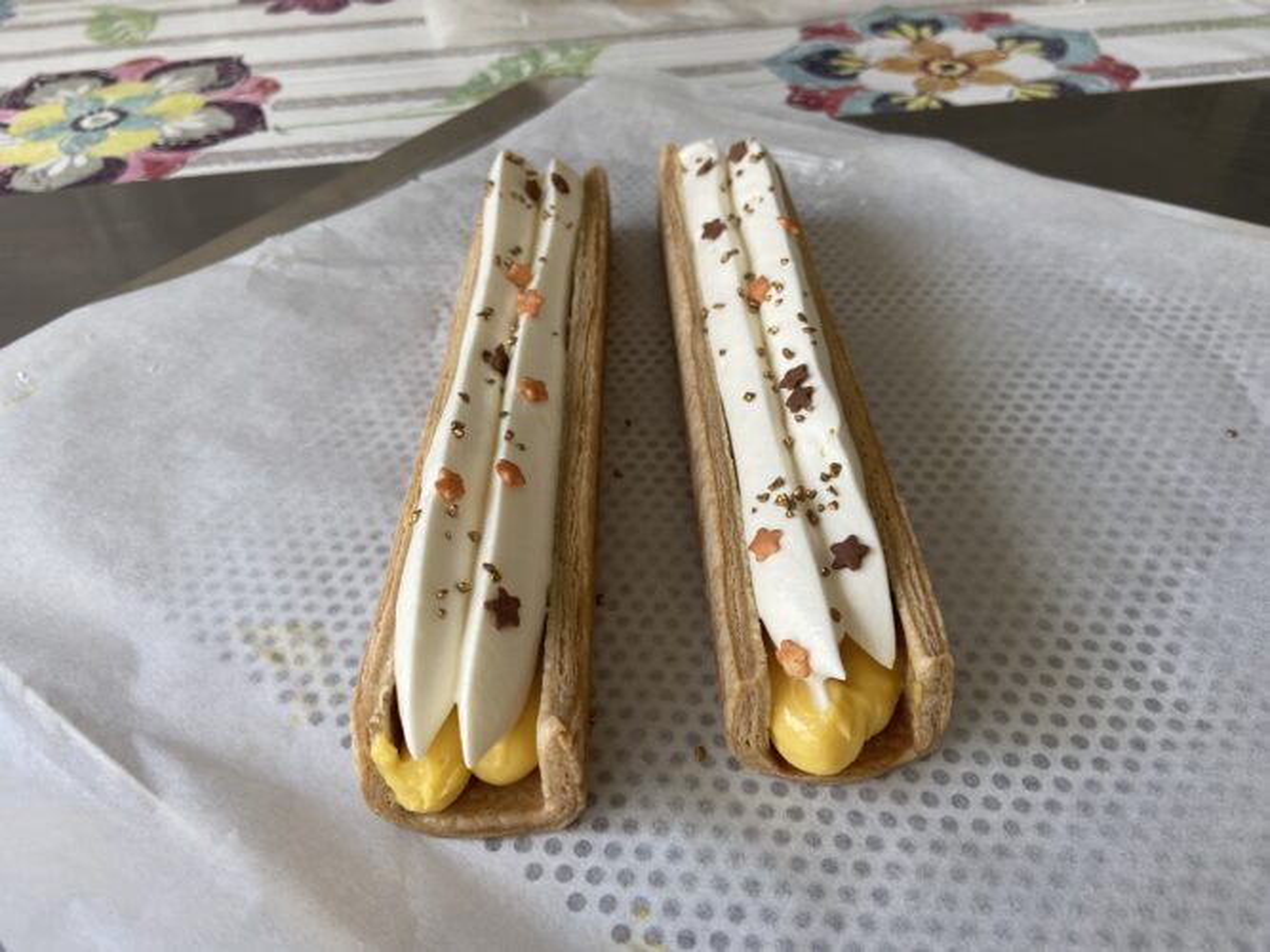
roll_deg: +2.8
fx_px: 954
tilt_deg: -42.0
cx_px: 635
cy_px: 476
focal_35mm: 26
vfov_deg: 53.0
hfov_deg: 67.3
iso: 50
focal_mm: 4.25
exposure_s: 1/121
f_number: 1.8
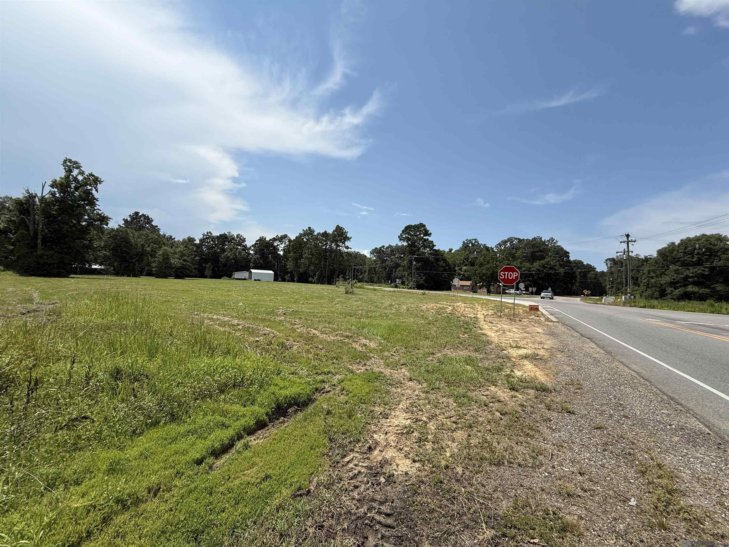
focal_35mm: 14
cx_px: 364
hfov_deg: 102.1
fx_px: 295
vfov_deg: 85.7
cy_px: 274
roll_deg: -2.7
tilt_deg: +0.8
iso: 50
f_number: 2.2
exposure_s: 1/3125
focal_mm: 2.22
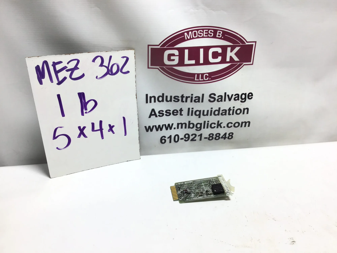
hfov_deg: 58.4
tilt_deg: -26.4
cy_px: 126
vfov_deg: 45.4
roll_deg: -1.2
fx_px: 302
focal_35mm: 31
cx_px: 168
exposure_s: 1/170
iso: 25
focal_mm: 3.3
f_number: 2.4
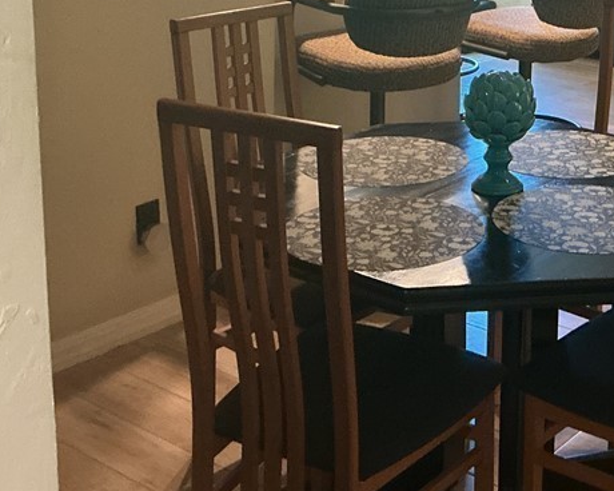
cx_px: 567
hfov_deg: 28.7
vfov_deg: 23.4
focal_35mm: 63
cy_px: 21
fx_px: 1145
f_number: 1.8
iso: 250
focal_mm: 3
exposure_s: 1/60
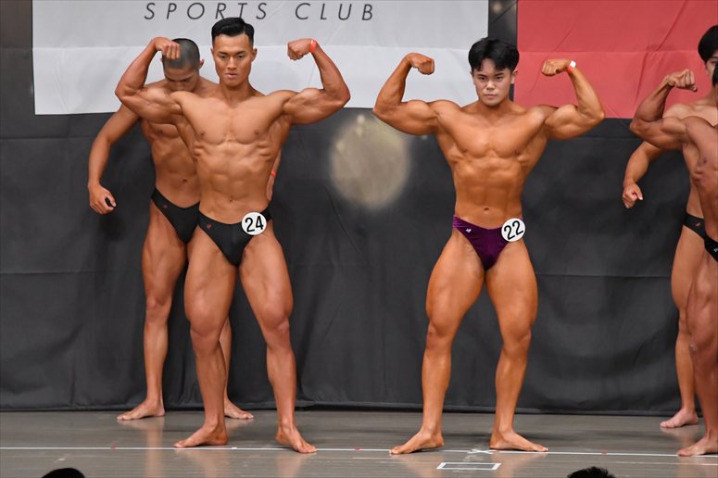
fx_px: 4485
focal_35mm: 225
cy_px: 239
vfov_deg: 6.1
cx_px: 359
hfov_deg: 9.2
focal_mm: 150
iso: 5000
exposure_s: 1/400
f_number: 5.6
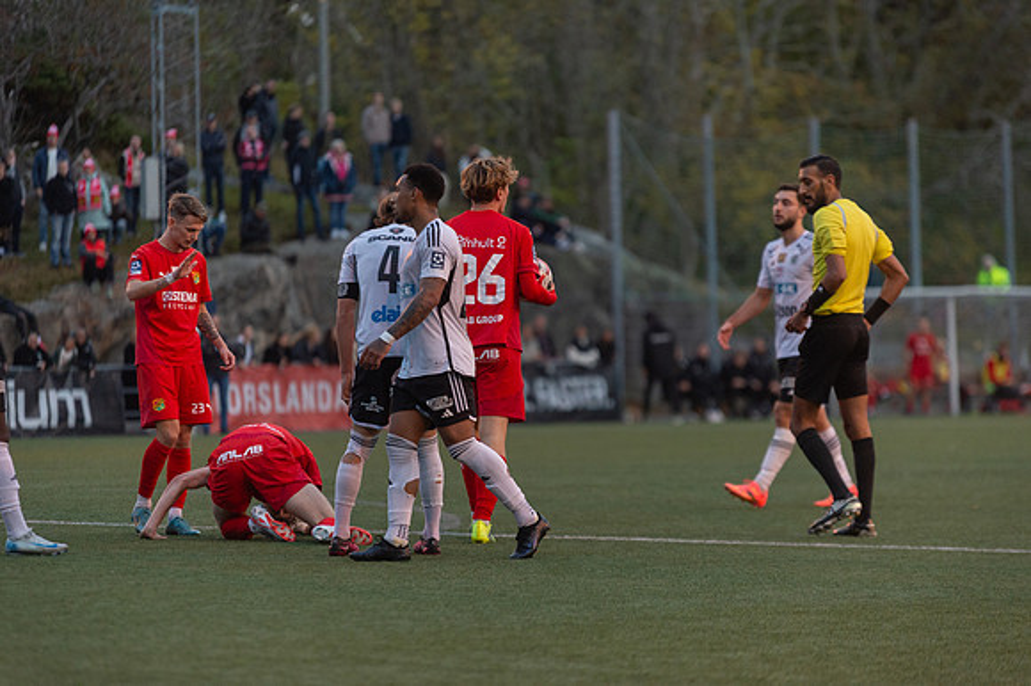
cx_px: 516
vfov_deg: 6.9
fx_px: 5724
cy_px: 343
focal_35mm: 200
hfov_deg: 10.3
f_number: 2.8
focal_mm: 200
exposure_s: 1/1000
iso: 3200
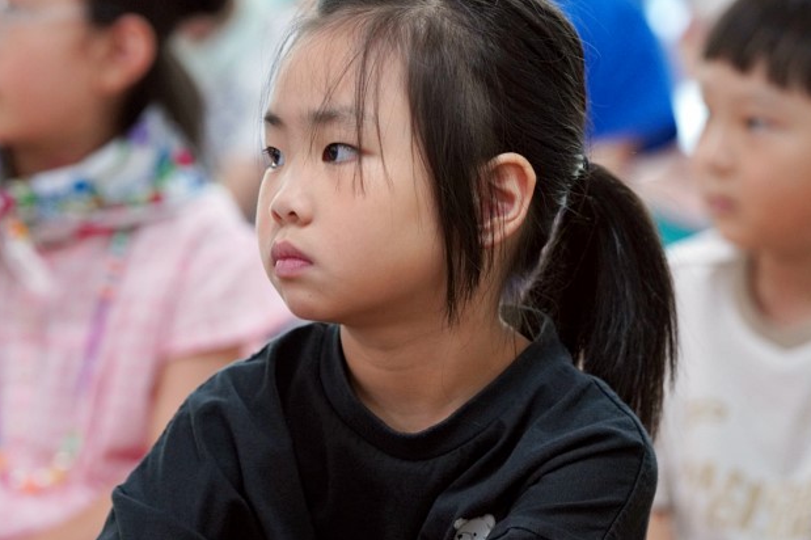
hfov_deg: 9.1
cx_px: 283
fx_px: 5111
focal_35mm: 227
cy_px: 265
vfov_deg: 6.0
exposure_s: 1/160
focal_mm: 156
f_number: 4
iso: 2500
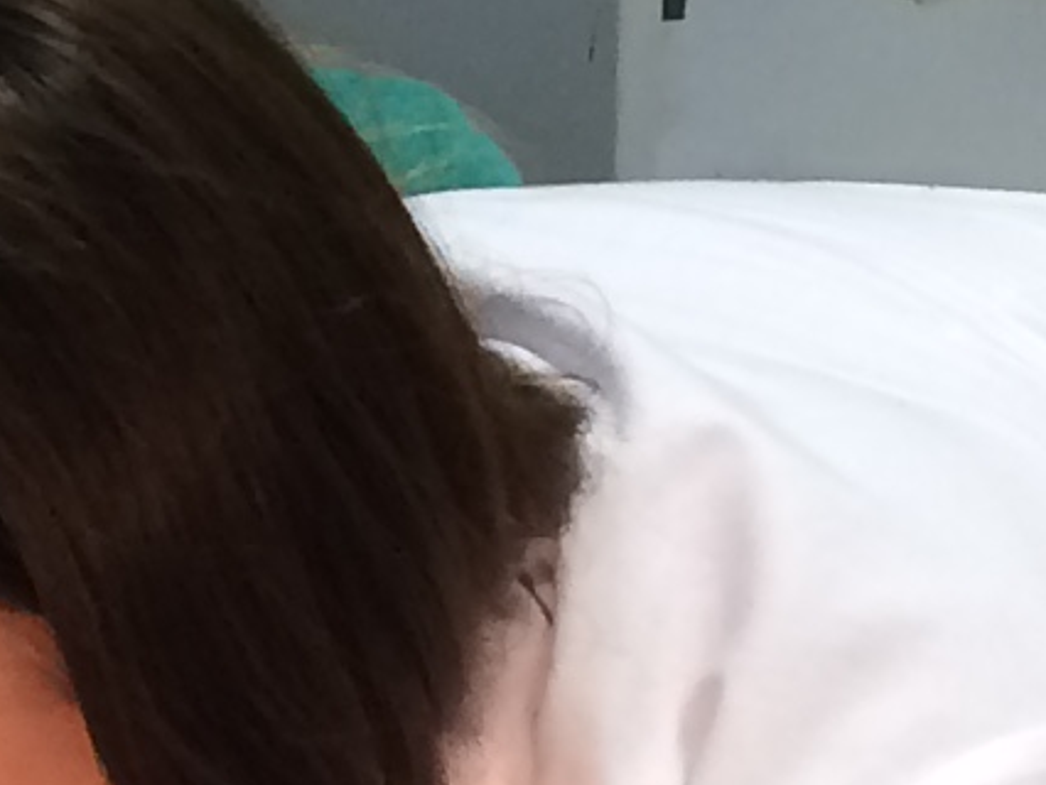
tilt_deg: -15.3
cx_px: -444
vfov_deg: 6.6
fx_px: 6712
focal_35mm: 222
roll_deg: +1.2
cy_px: -339
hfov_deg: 8.7
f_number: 2.2
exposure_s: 1/33
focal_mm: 4.15
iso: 125
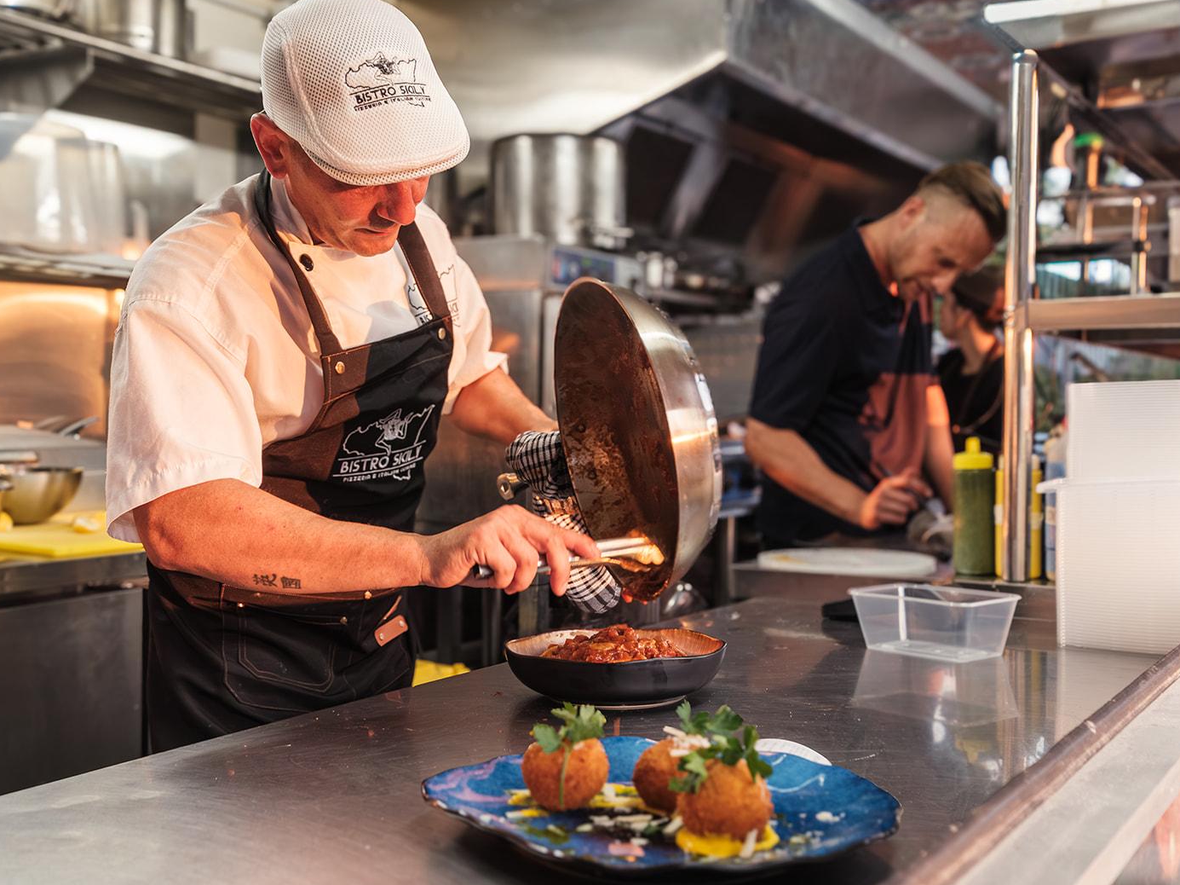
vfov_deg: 35.9
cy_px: 446
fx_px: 1363
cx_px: 551
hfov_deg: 46.8
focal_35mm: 40
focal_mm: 24
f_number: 5
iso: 1000
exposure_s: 1/125
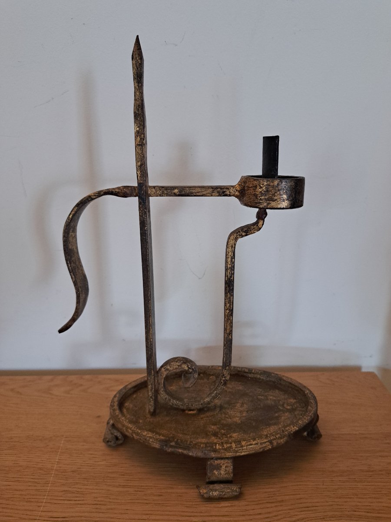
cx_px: 196
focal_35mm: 24
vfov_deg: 71.6
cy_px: 261
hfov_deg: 56.8
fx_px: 361
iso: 320
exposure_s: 1/50
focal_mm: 5.23
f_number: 1.8
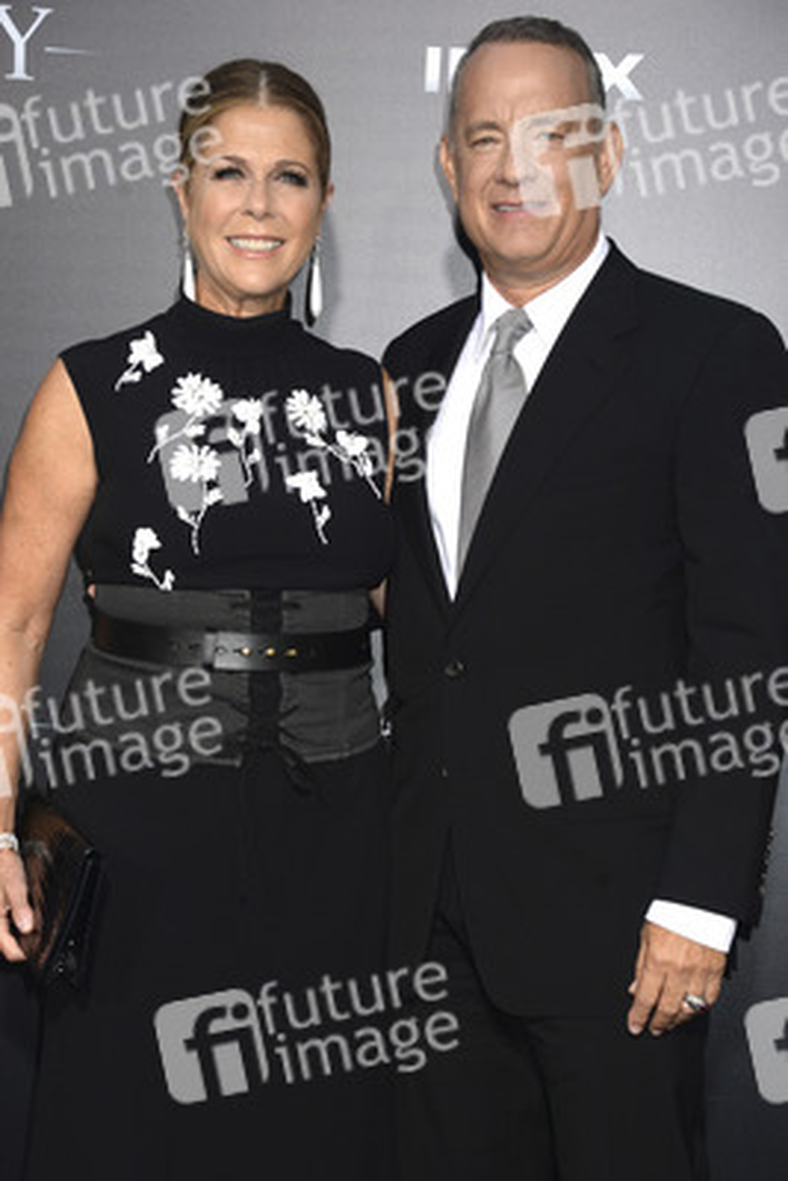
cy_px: 590
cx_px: 394
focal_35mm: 85
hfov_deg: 16.1
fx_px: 2788
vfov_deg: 23.9
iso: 640
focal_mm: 85
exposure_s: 1/250
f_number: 6.3
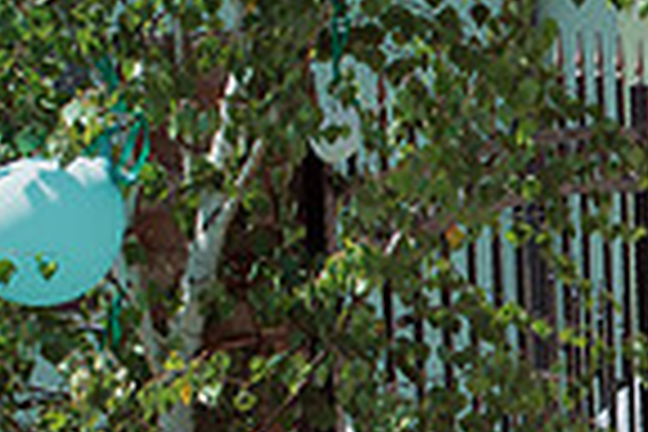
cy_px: 538
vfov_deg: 9.6
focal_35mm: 141
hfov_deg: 12.8
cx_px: 1278
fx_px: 2538
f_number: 3.5
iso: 160
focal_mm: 35
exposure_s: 1/1250
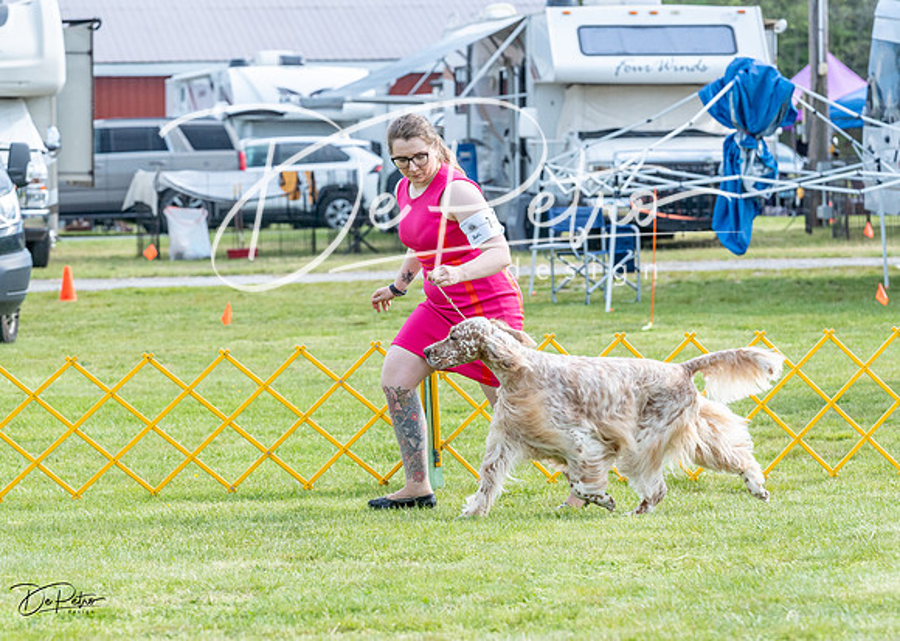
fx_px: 4277
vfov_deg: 8.6
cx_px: 399
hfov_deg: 12.0
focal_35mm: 167
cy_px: 294
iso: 800
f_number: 5.6
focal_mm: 131
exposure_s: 1/1600
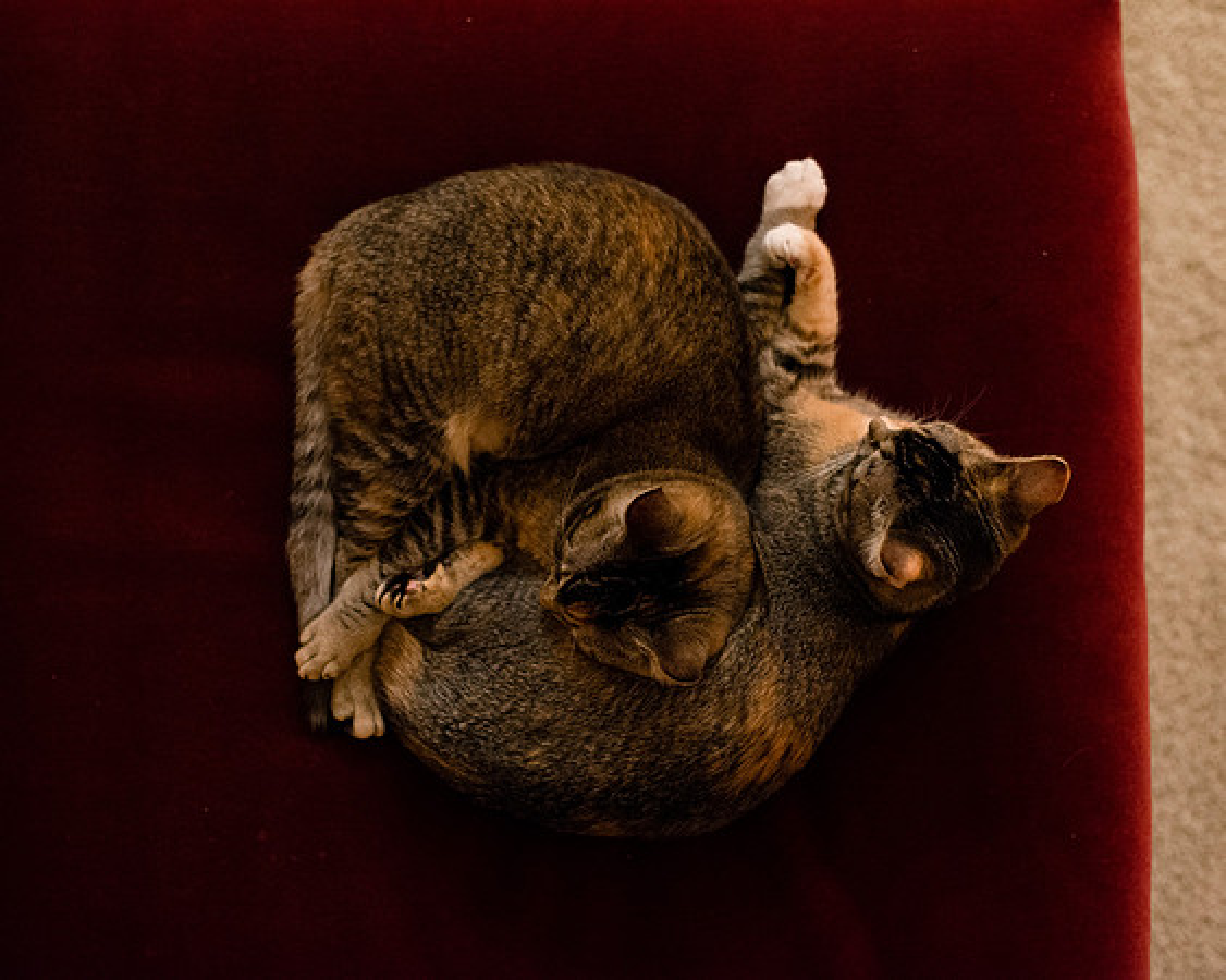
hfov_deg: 30.3
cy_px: 455
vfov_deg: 24.4
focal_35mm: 62
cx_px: 656
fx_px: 2263
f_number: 2.2
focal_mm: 50
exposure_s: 1/100
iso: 2500
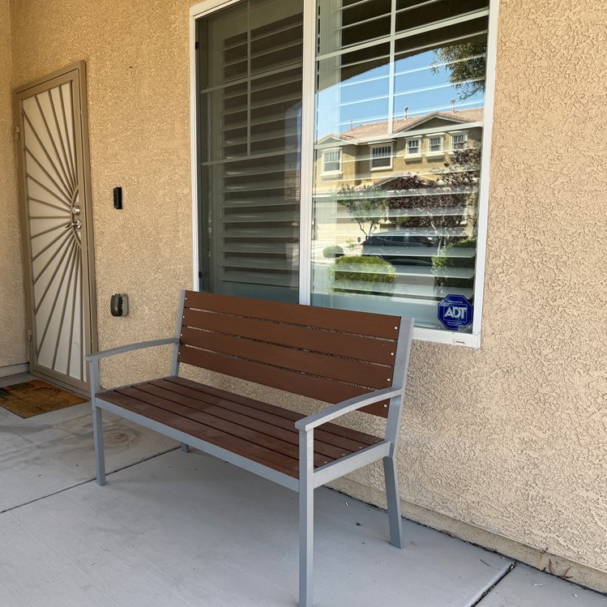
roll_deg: +0.9
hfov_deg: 54.5
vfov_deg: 55.6
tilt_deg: -8.6
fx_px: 575
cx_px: 203
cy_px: 306
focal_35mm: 29
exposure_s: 1/612
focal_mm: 6.76
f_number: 1.78
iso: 80
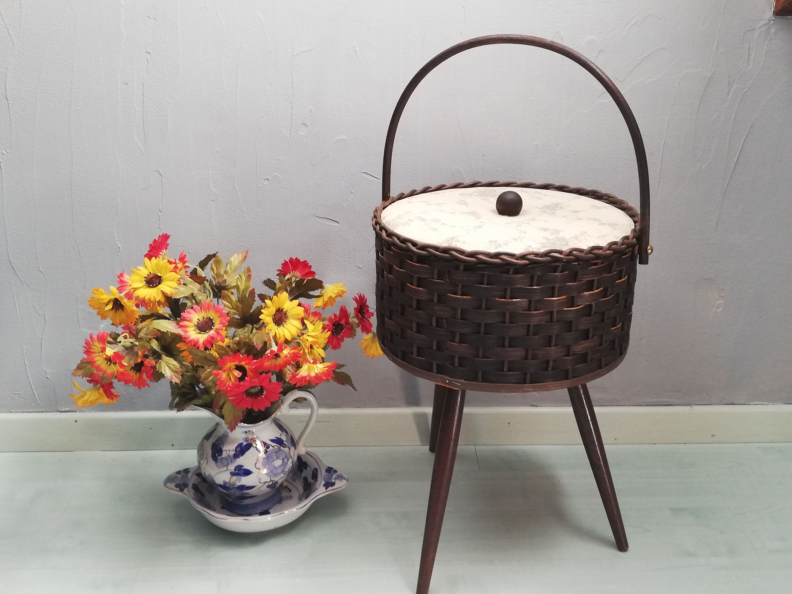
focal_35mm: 38
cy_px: 297
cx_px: 396
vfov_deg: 37.7
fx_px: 869
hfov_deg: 49.0
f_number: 2.2
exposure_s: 1/40
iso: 125
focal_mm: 3.81
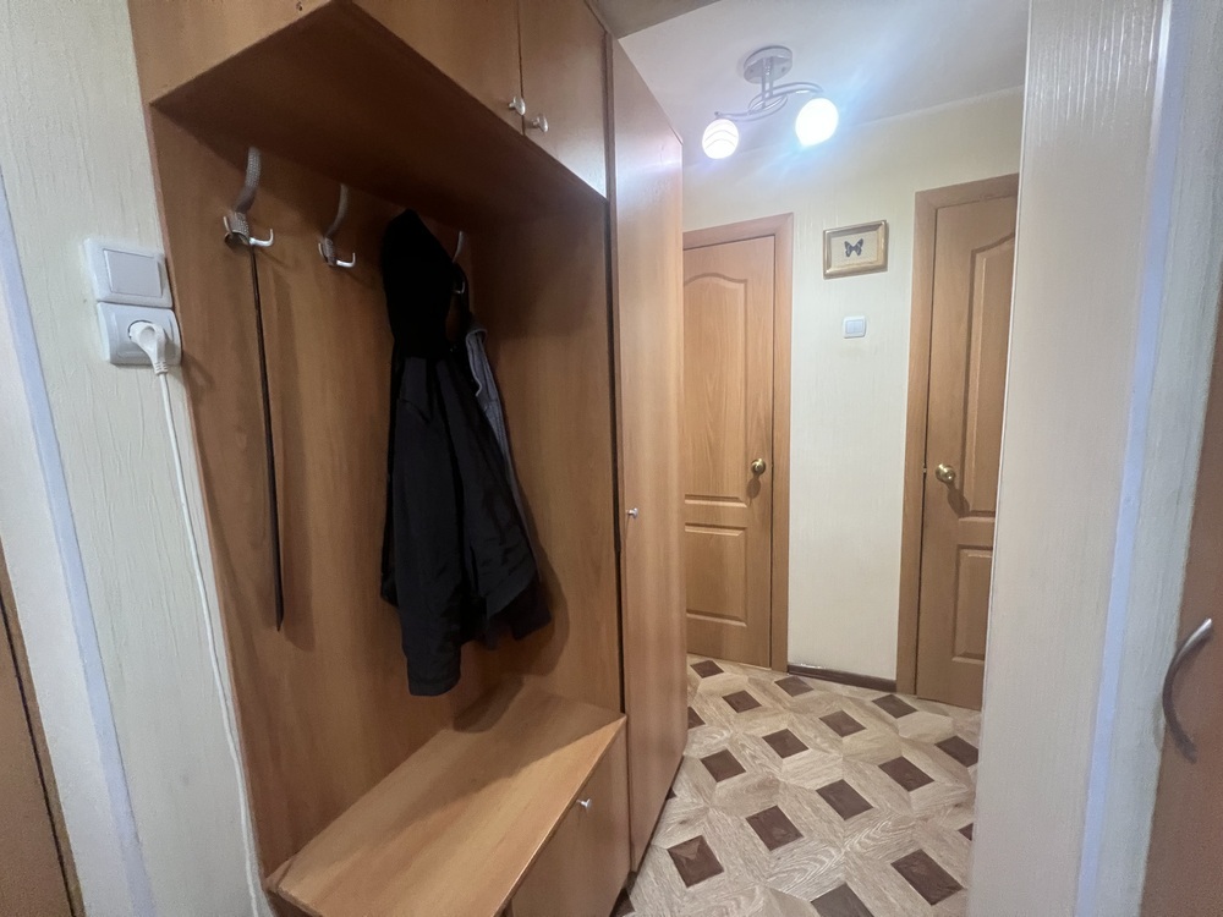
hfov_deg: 106.2
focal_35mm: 13
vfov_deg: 89.9
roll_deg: +3.0
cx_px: 612
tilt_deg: -8.9
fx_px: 459
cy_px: 458
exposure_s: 1/50
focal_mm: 1.57
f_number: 1.8
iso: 640
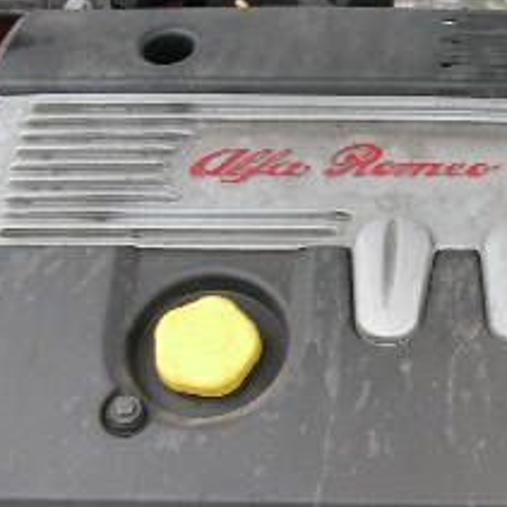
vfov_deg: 18.4
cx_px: 490
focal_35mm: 94
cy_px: 377
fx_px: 1558
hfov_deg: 18.1
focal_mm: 5.8
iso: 50
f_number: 3
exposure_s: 1/30.4
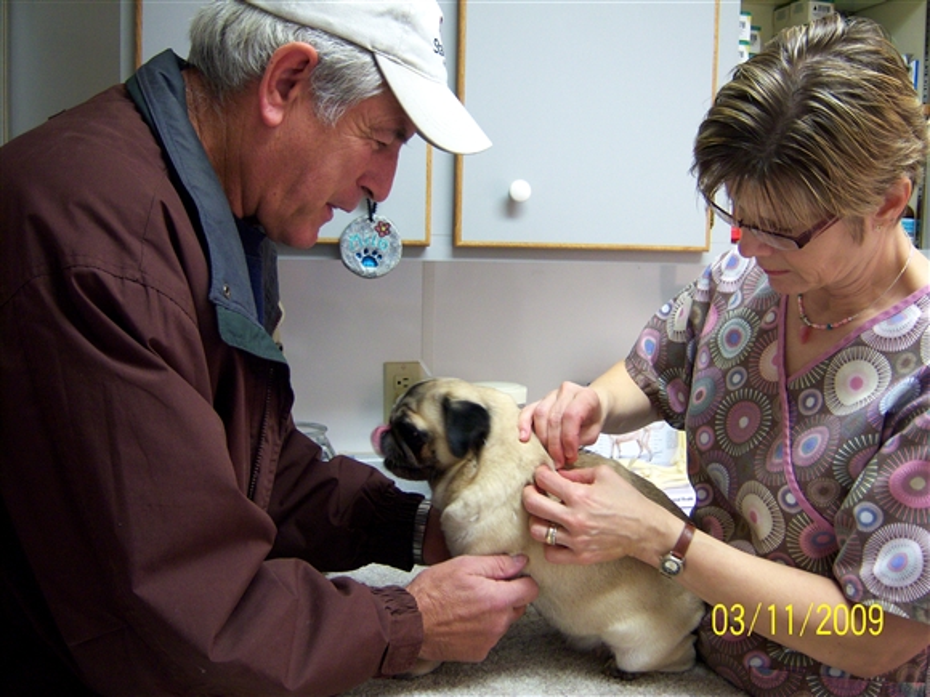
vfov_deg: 39.7
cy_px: 348
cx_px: 465
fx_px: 967
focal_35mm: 36
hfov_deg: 51.4
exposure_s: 1/25
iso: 160
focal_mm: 7.5
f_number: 2.8
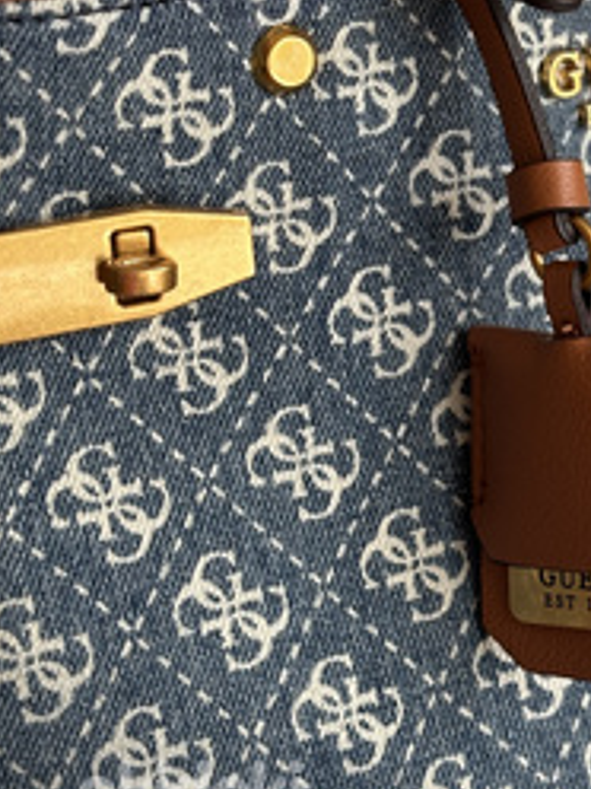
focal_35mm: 105
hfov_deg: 13.9
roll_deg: +1.5
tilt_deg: -5.5
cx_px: 583
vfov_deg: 18.5
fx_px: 2390
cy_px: 105
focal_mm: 5.96
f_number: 1.6
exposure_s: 1/60
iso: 64
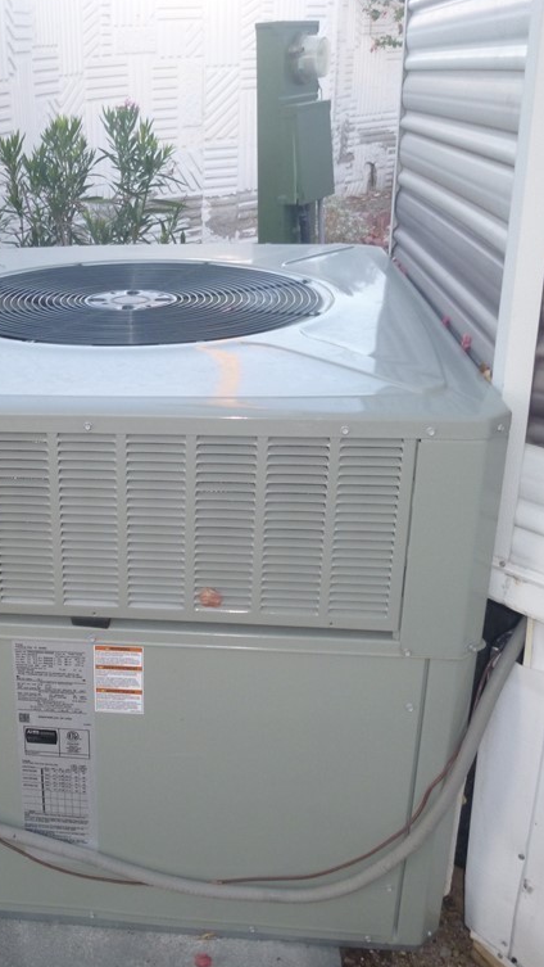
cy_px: 484
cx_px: 63
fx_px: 1025
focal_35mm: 40
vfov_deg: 50.5
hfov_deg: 28.7
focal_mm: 4.8
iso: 100
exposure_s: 1/60
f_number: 4
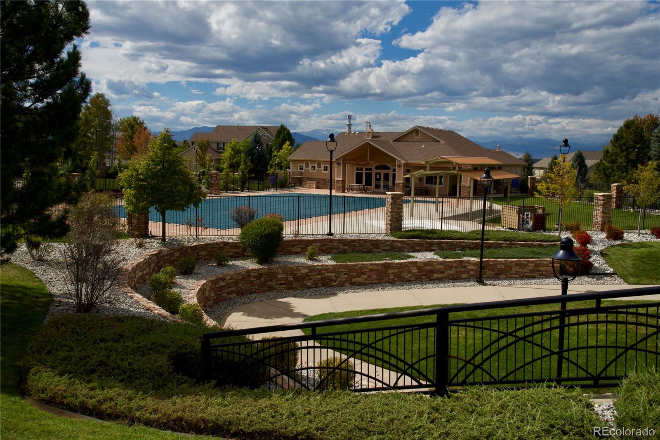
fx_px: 587
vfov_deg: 41.1
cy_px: 220
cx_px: 330
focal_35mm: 32
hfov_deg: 58.7
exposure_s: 1/320
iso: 400
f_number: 16
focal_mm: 32
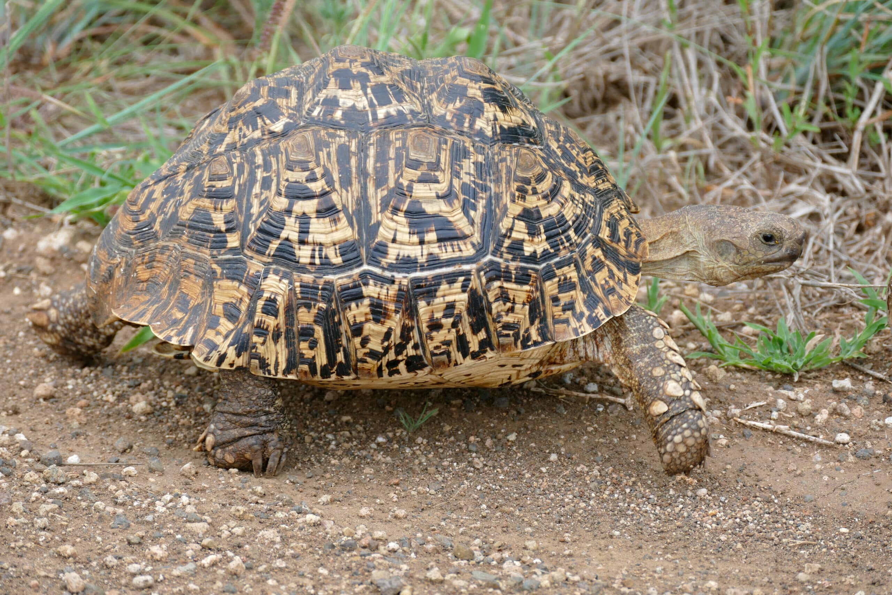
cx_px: 446
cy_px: 298
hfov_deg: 7.5
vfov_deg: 5.0
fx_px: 6789
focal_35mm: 274
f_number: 4
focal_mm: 100.06
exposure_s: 1/320
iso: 125
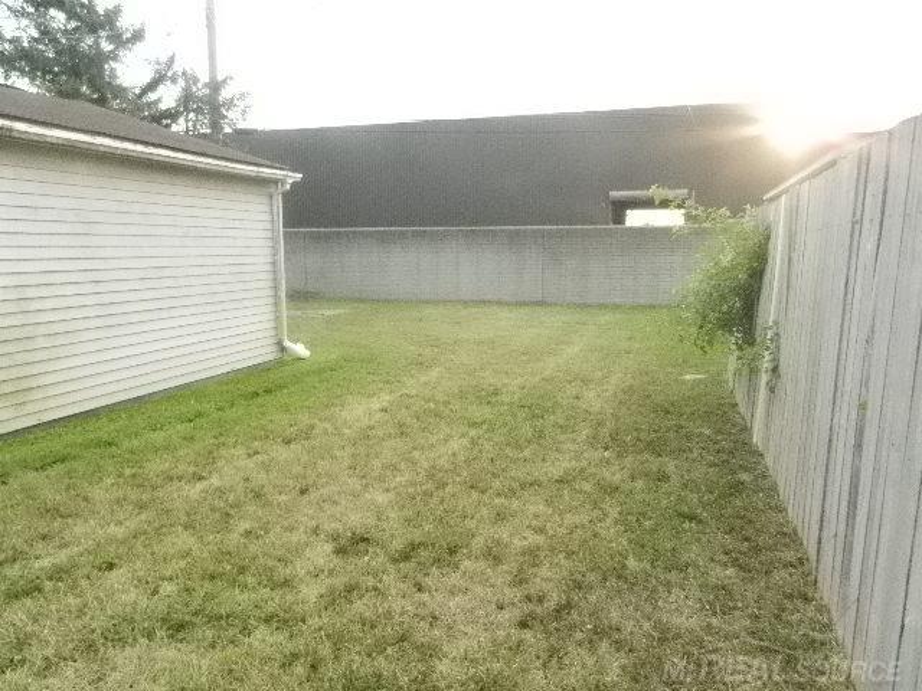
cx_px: 461
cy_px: 346
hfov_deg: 69.4
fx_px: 666
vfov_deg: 54.9
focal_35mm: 25
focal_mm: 4.5
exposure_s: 1/1600
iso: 3200
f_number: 7
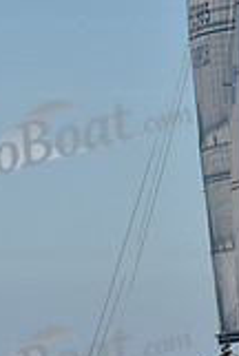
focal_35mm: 593
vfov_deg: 3.5
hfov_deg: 2.3
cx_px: 306
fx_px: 5880
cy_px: 2
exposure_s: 1/1000
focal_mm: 165
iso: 250
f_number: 6.3
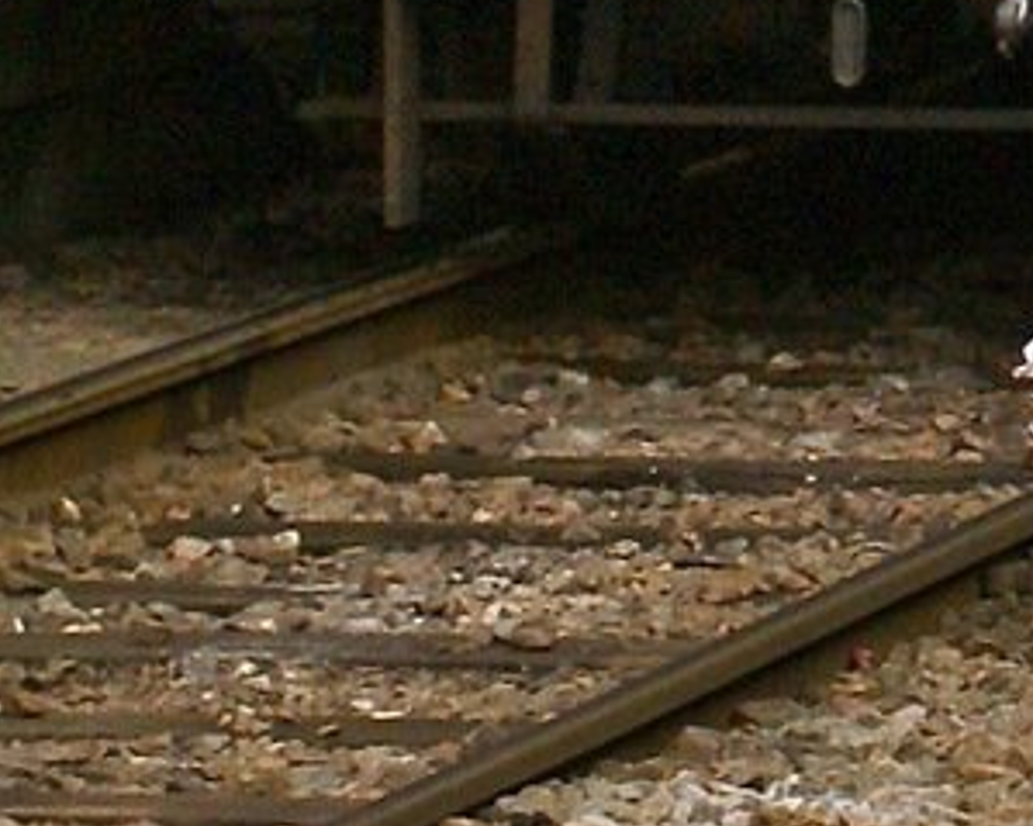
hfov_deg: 4.2
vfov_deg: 3.4
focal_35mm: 453
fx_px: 13845
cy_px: -1315
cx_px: 2042
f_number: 13
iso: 400
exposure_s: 1/100
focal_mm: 50
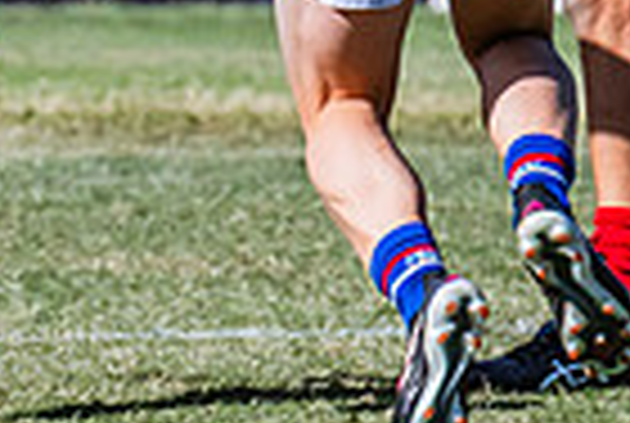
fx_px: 37793
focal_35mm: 2155
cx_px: -790
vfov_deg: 0.6
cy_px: -79
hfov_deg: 1.0
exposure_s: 1/1600
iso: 800
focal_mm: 420
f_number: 11
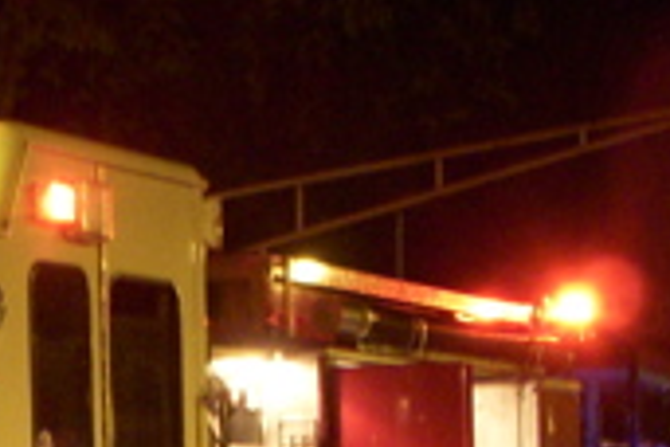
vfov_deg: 10.2
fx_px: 2438
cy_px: 602
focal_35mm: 131
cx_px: -266
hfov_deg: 14.8
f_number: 3.3
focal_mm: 6.3
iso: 400
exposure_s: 1/3
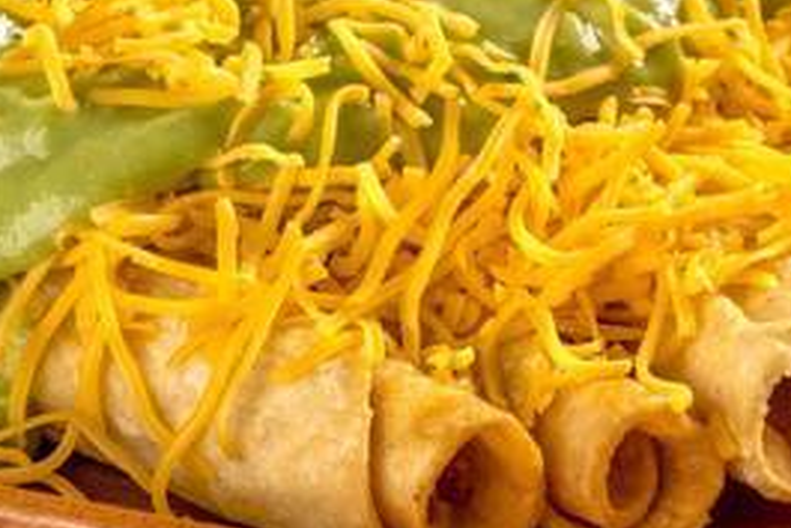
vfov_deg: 2.8
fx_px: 10948
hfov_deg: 4.1
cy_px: 143
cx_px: 342
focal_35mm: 498
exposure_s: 1/160
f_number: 10
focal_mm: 200
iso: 100
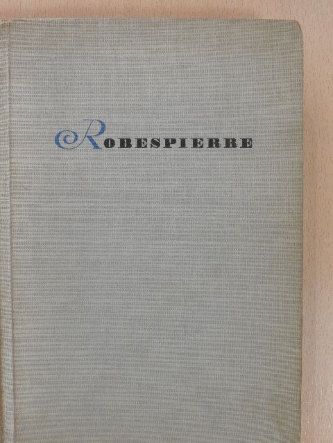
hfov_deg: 26.6
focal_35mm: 55
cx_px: 166
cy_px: 222
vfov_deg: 34.9
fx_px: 705
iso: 400
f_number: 5
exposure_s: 1/20
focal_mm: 9.9
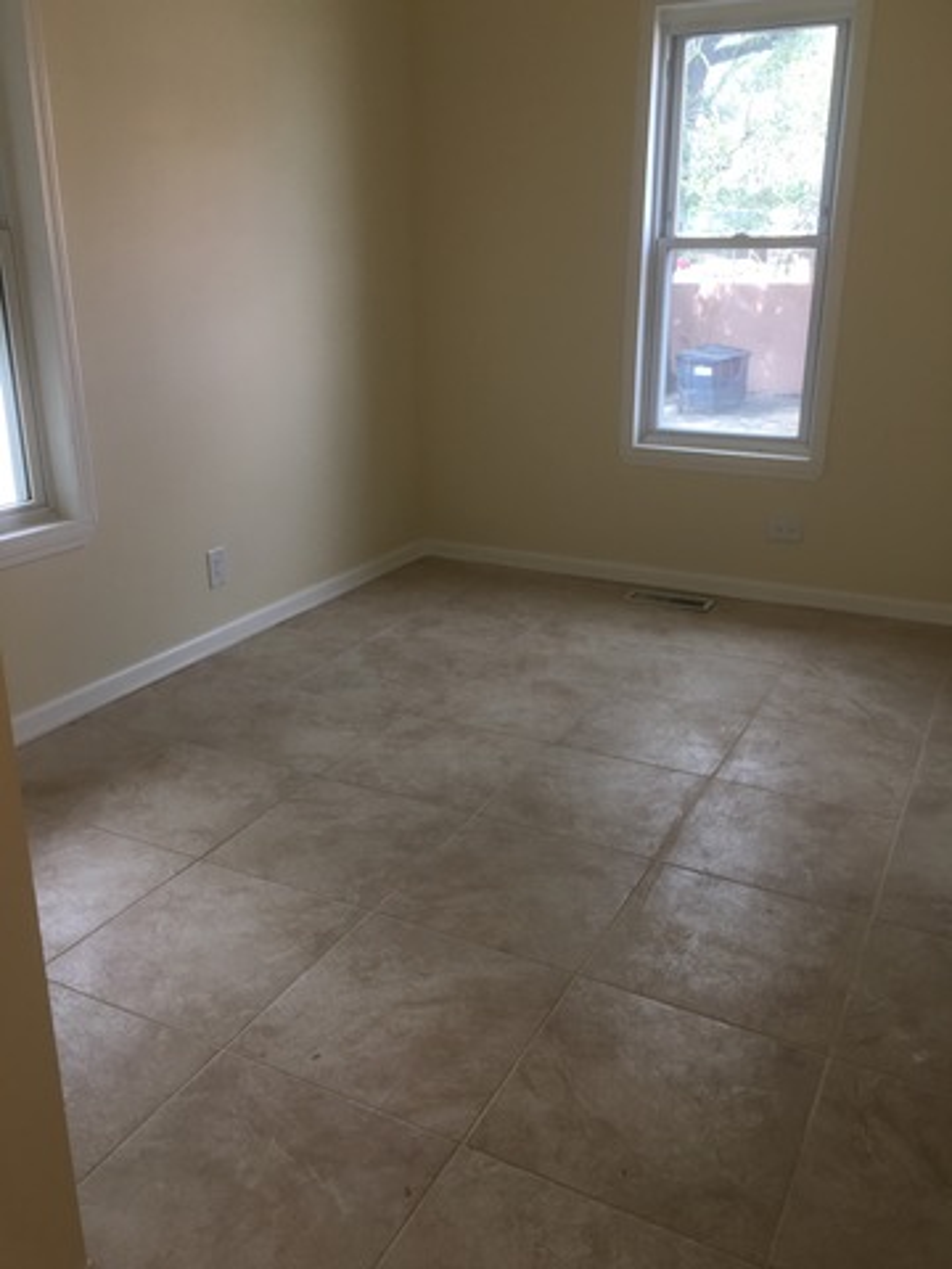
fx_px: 1063
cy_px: 634
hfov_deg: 48.2
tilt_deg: -19.4
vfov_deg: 61.7
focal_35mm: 29
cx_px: 476
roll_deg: -0.6
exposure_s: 1/40
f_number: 2.2
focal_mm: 4.15
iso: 25
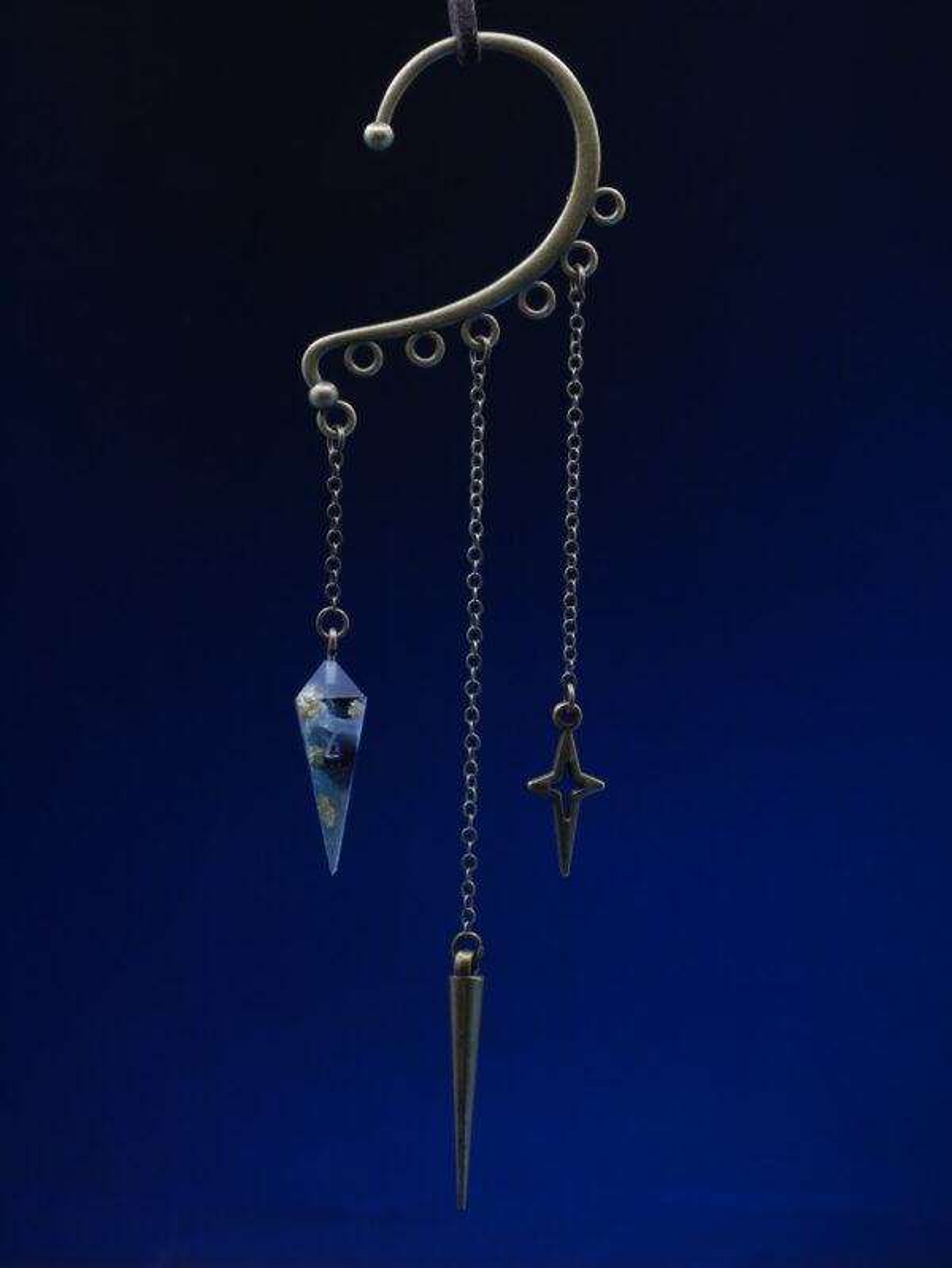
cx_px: 476
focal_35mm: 60
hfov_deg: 24.4
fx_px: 2198
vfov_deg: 32.2
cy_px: 634
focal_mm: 30
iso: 800
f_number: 6.3
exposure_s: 1/60
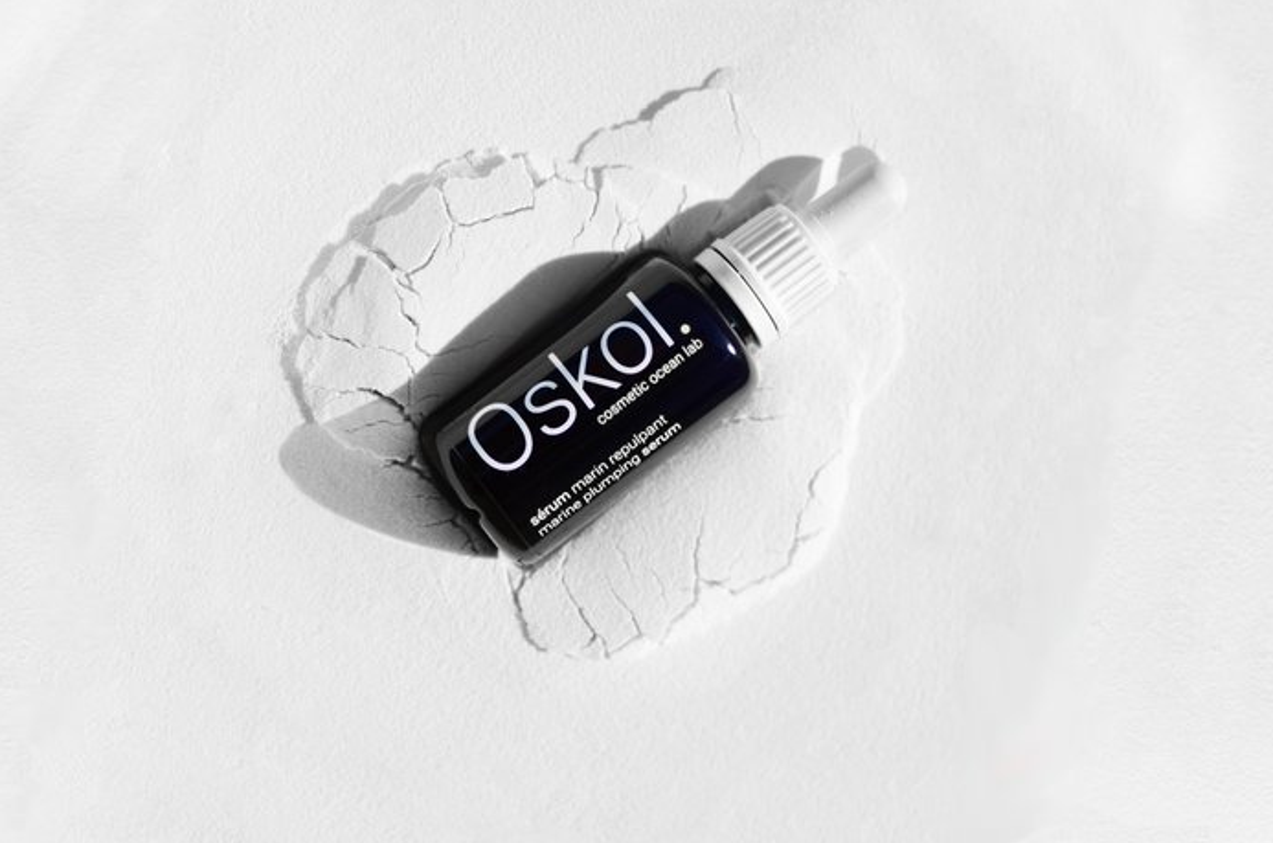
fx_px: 2138
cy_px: 360
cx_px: 614
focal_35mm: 61
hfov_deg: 33.2
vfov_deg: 22.3
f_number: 1.8
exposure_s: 1/8000
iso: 100
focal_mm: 35
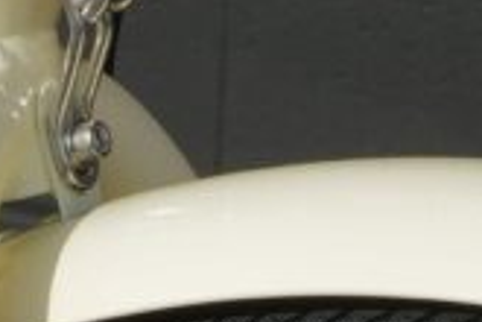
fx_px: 4828
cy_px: 948
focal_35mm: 361
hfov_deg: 5.7
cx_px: 50
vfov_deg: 3.7
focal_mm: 33
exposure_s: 1/125
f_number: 16
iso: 400
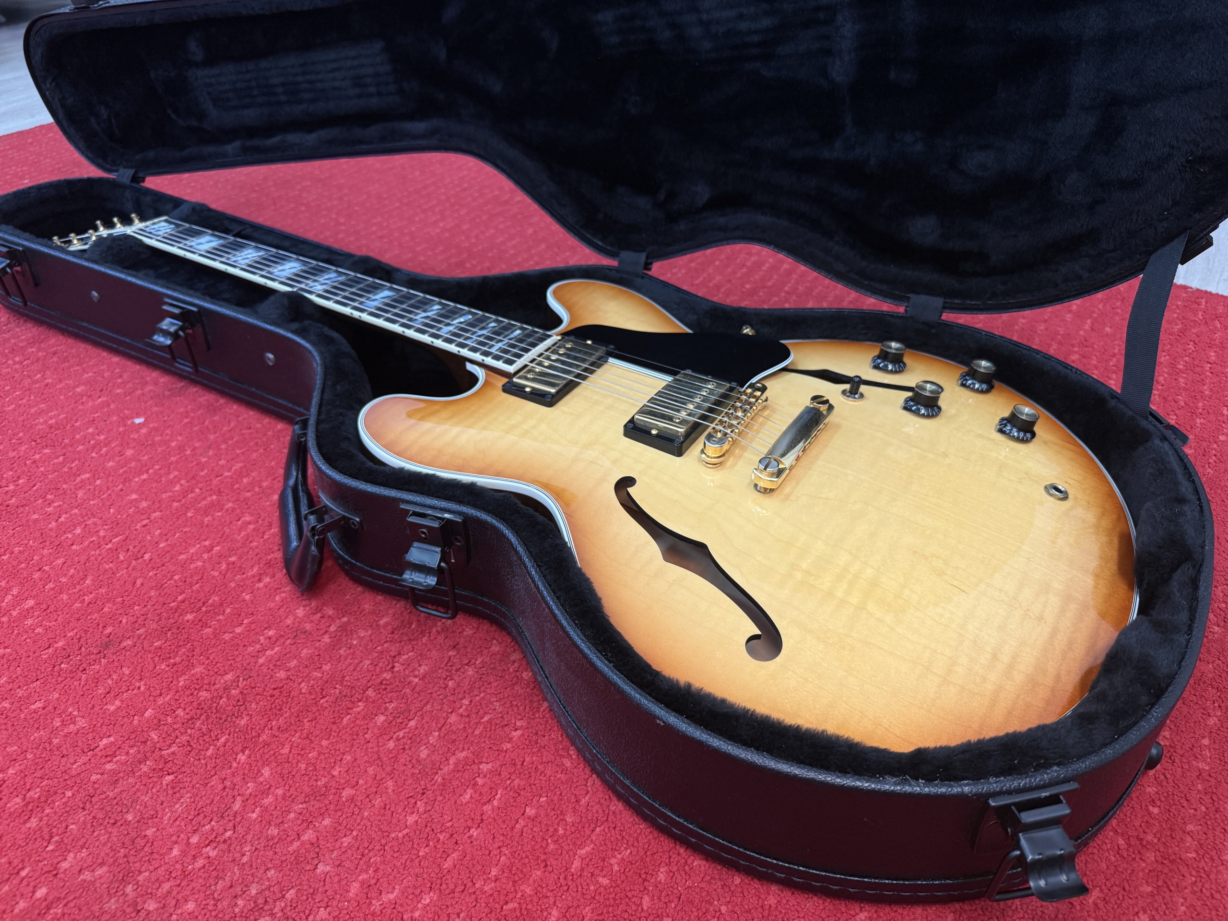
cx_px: 614
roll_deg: +1.0
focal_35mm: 24
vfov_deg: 56.8
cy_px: 460
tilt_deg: -37.0
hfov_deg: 71.6
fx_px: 851
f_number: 1.78
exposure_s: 1/50
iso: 160
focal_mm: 6.76
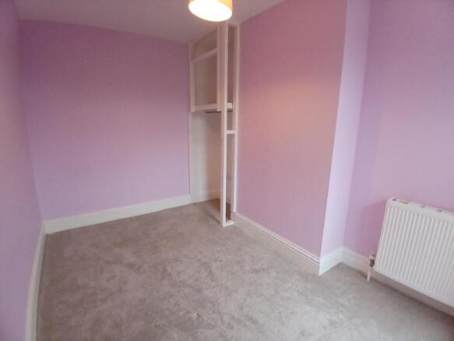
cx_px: 227
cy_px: 170
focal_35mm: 17
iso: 160
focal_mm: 1.4
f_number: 2.2
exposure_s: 1/33.3
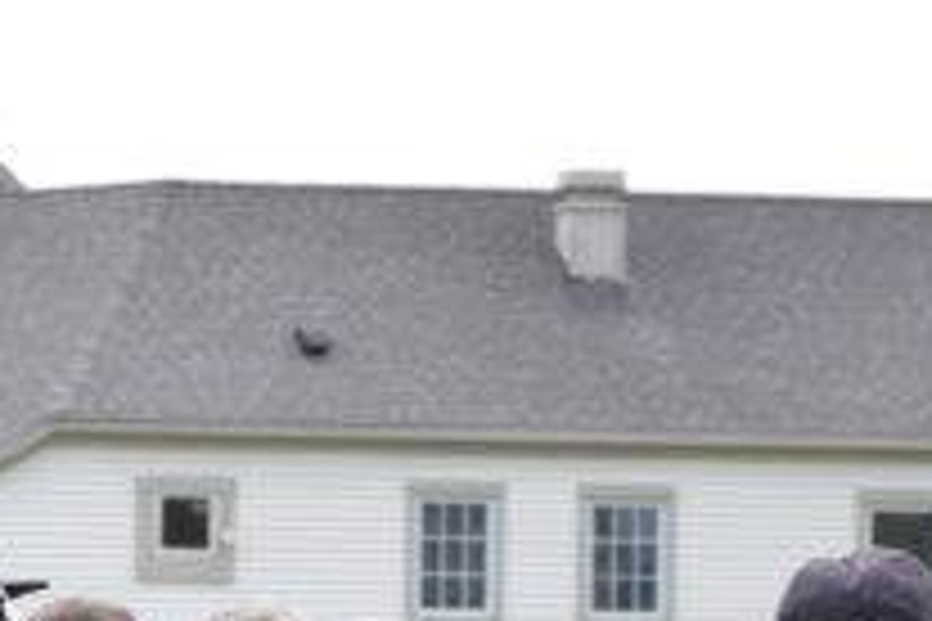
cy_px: 911
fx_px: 8983
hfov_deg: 5.9
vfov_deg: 3.9
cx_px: -522
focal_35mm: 347
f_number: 6.3
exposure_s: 1/1600
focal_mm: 60
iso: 400
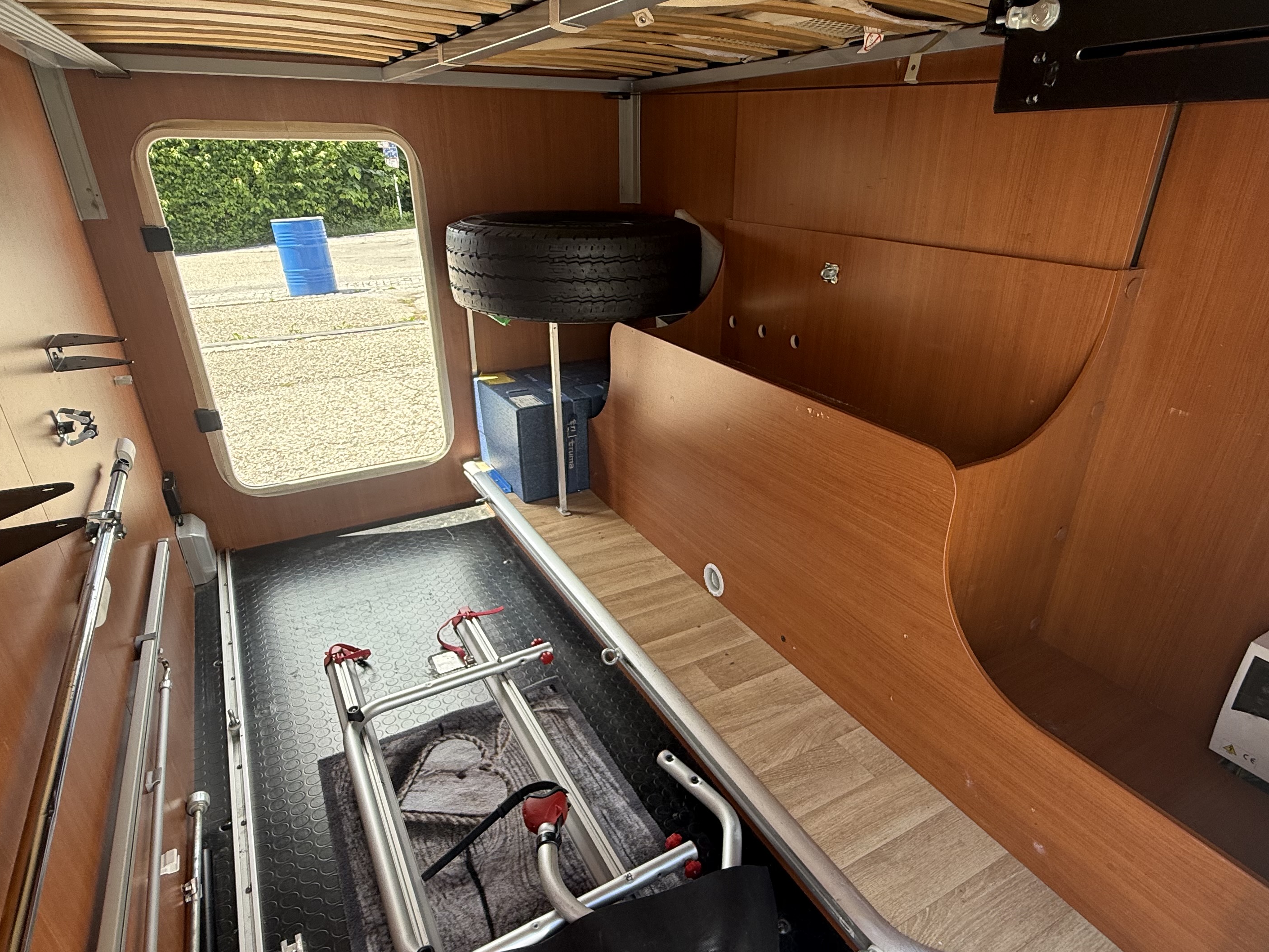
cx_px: 670
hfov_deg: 81.7
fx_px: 733
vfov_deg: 65.9
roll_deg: +2.3
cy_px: 507
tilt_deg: -24.5
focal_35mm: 20
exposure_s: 1/198
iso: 64
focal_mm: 2.22
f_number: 2.2
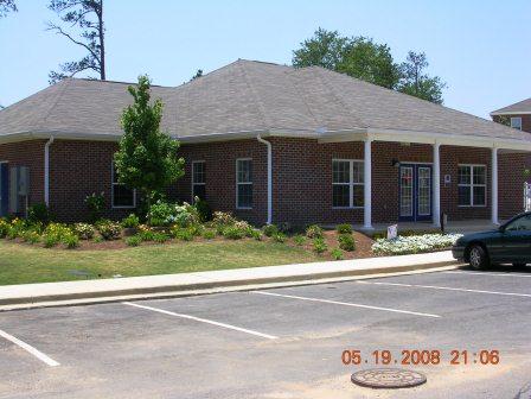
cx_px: 266
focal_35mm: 53
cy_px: 200
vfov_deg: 27.5
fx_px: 813
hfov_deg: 36.2
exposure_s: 1/216
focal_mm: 8
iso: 50
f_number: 6.4
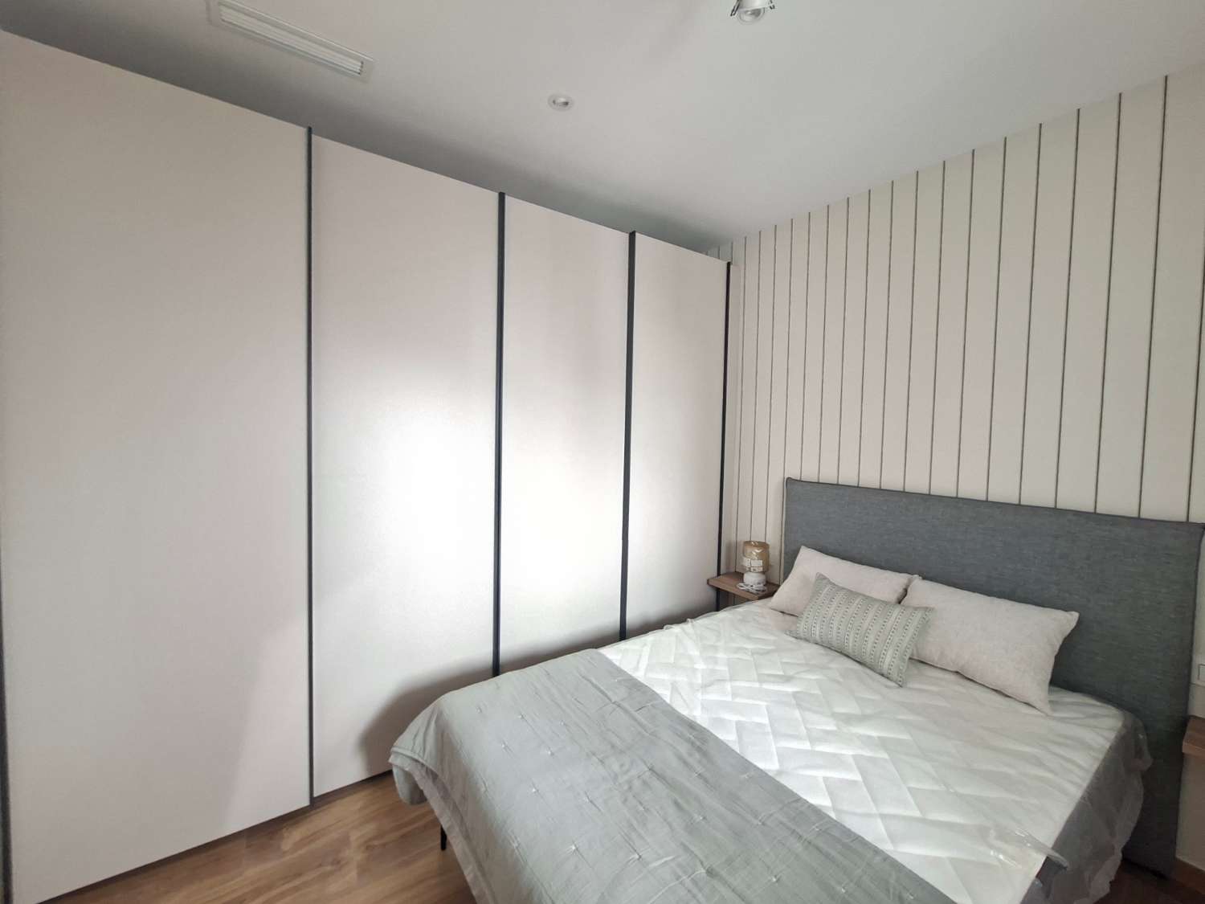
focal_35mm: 13
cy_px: 452
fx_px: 453
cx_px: 602
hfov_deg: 106.2
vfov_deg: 89.9
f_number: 2.2
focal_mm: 1.74
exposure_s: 1/24
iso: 200
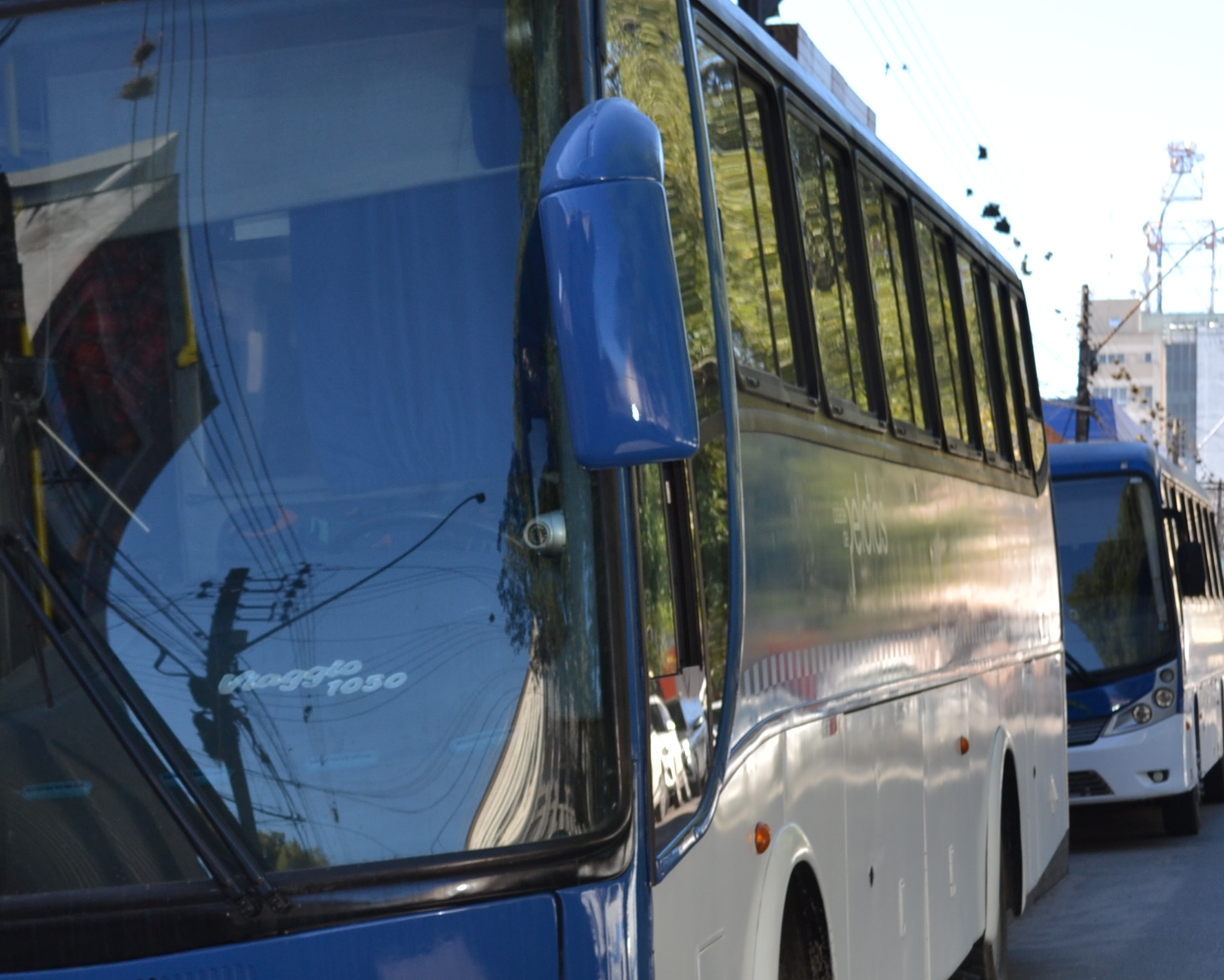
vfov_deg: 15.3
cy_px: 711
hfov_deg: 19.0
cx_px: 242
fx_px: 3622
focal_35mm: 100
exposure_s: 1/125
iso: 110
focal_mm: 34
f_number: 5
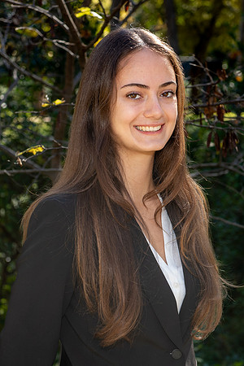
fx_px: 1066
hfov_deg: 13.1
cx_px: 141
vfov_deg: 19.5
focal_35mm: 105
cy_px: 172
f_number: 5.6
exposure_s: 1/100
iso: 400
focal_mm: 66
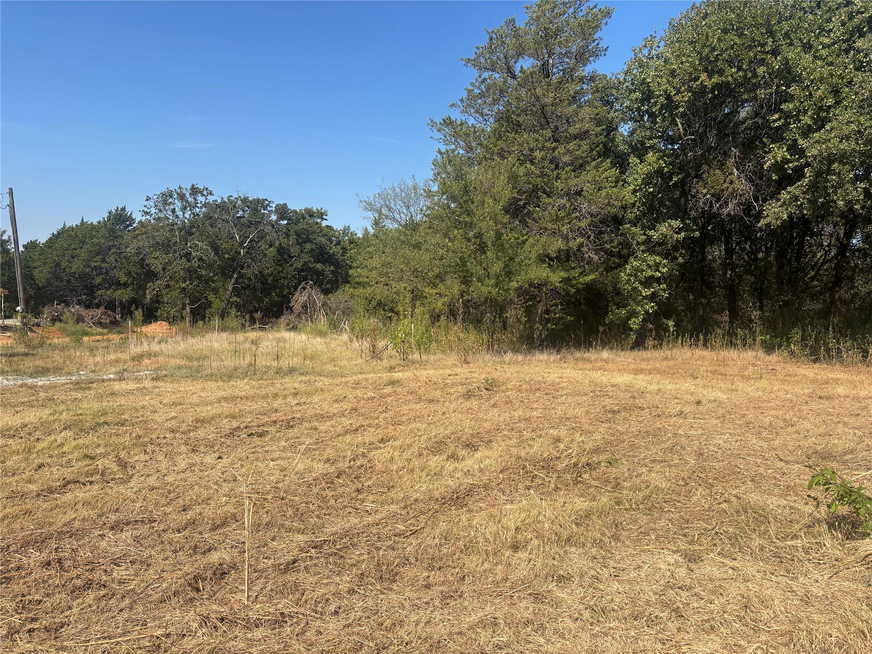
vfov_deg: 53.1
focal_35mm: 26
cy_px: 327
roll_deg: -2.7
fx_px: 655
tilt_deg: -3.2
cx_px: 436
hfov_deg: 67.3
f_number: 1.6
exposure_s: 1/3311
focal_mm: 5.96
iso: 50
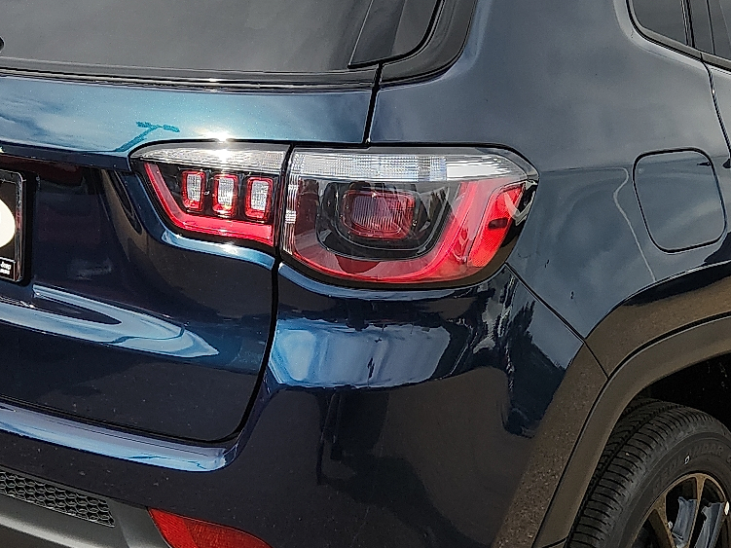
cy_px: 328
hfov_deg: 38.8
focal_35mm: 49
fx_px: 1035
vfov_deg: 29.6
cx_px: 428
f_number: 1.8
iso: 50
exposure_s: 1/1667
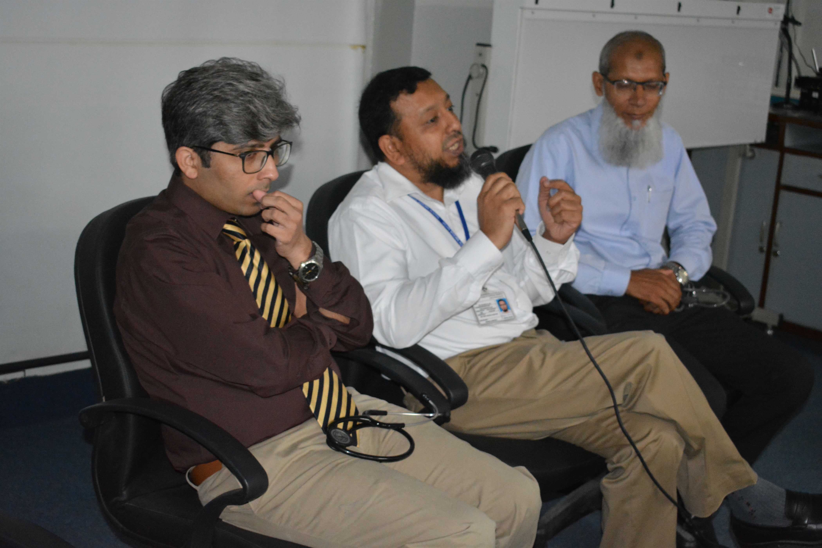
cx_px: 411
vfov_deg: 23.8
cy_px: 274
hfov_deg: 35.1
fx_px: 1301
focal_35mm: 57
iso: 3200
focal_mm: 38
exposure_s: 1/60
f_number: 4.8
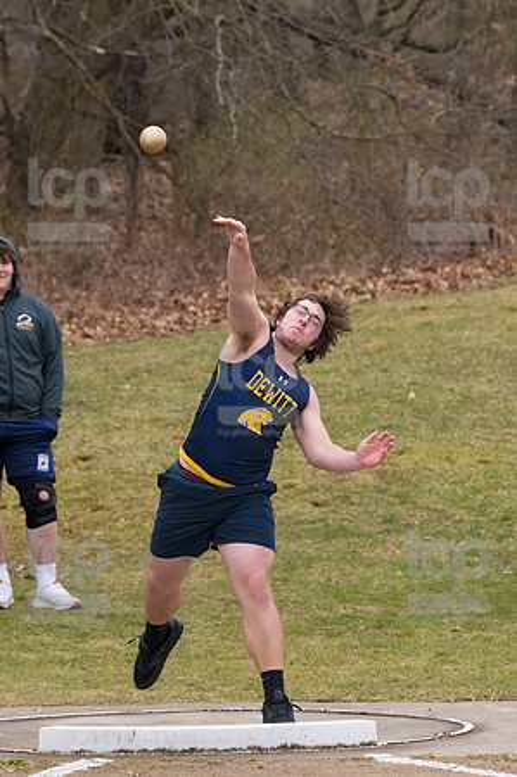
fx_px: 5829
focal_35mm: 270
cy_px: 388
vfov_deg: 7.6
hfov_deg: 5.1
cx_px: 258
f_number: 5
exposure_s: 1/2000
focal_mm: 180
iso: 2000
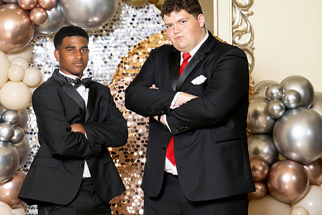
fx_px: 1450
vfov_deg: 8.5
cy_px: 90
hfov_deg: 12.7
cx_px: 124
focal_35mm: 162
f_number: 5.6
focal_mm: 130
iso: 250
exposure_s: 1/200
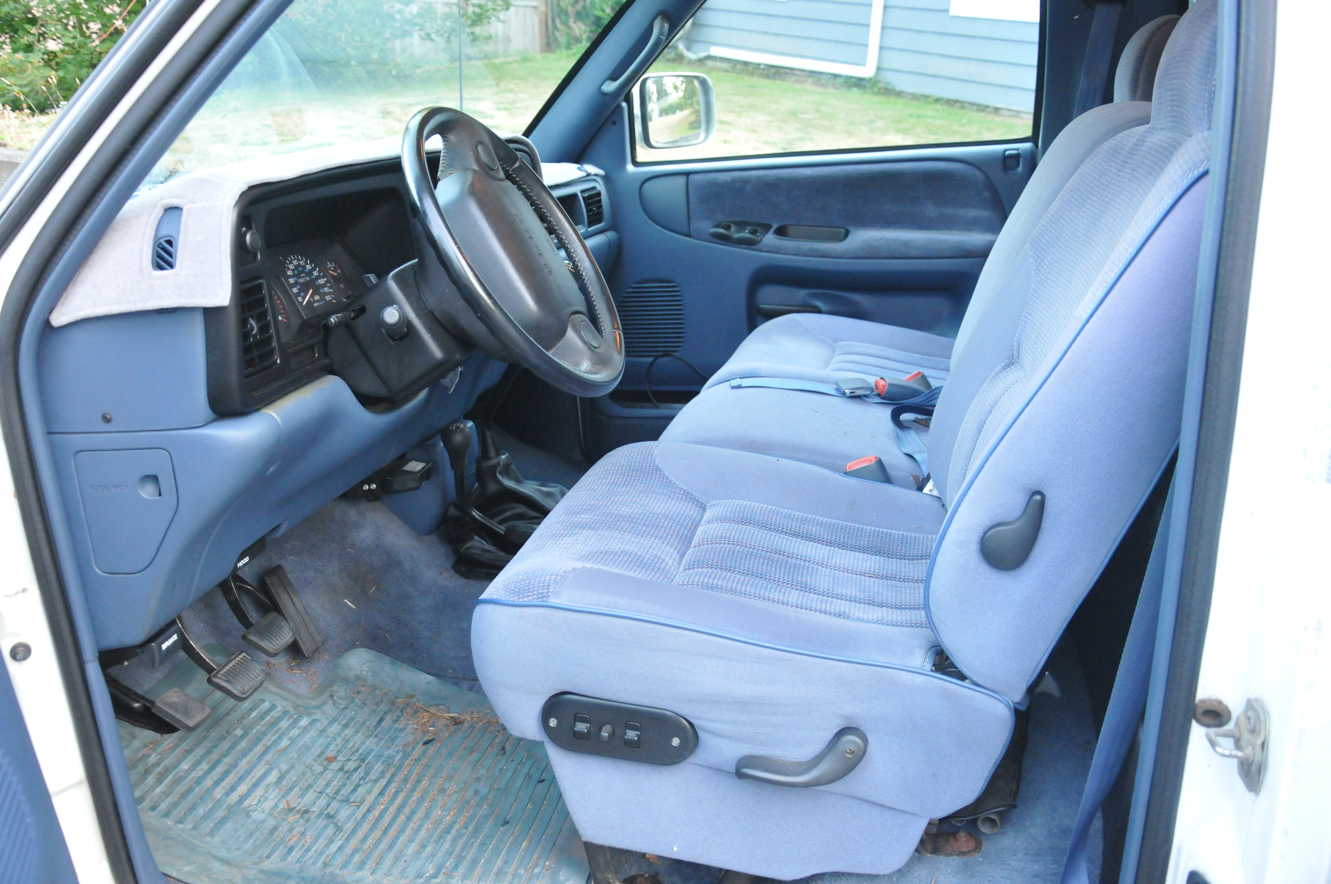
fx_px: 1163
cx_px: 666
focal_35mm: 32
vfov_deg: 41.6
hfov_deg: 59.6
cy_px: 442
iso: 2000
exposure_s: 1/60
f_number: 3.8
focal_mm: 21
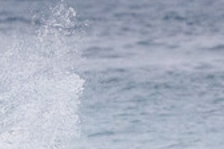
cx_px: -58
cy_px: 208
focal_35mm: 2120
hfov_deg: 1.0
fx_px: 13190
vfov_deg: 0.6
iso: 3200
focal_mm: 500
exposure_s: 1/2000
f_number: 5.6
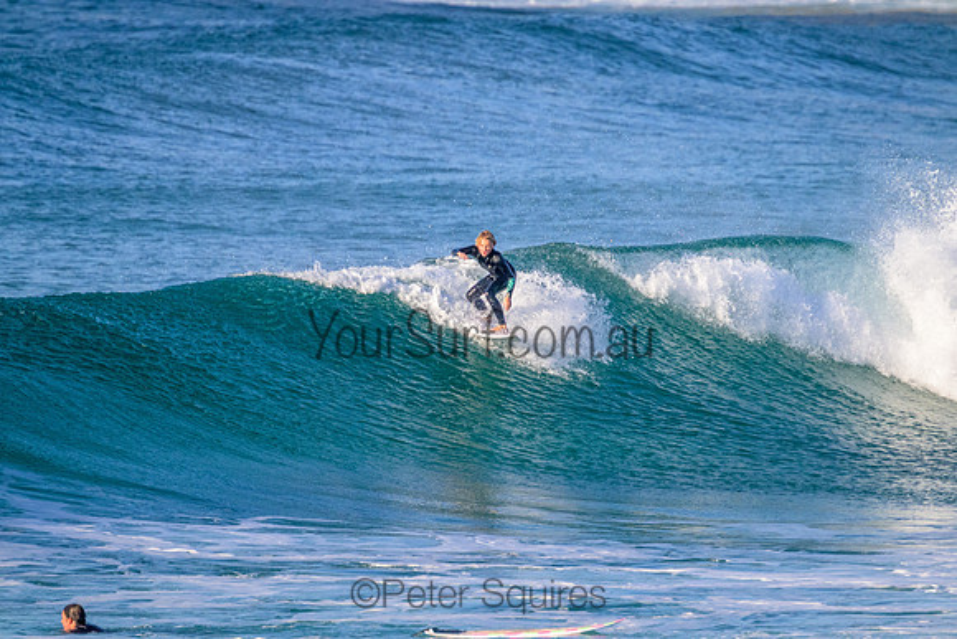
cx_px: 478
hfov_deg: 2.6
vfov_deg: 1.7
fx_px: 21271
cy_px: 320
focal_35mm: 800
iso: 2800
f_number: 11
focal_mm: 800
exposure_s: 1/2000
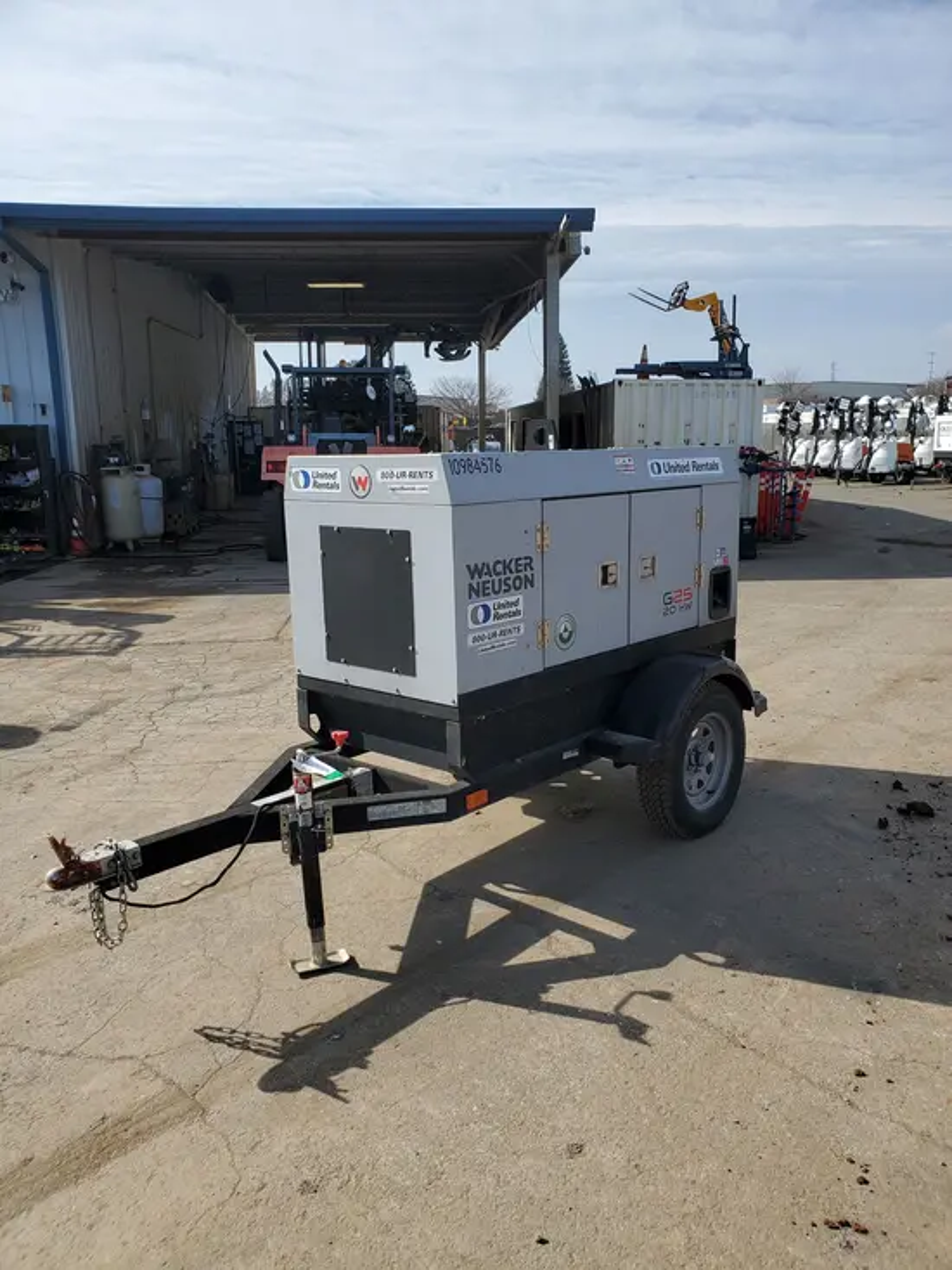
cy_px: 635
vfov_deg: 67.3
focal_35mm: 26
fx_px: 953
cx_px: 476
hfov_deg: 53.1
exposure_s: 1/1588
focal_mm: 4.3
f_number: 2.4
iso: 50
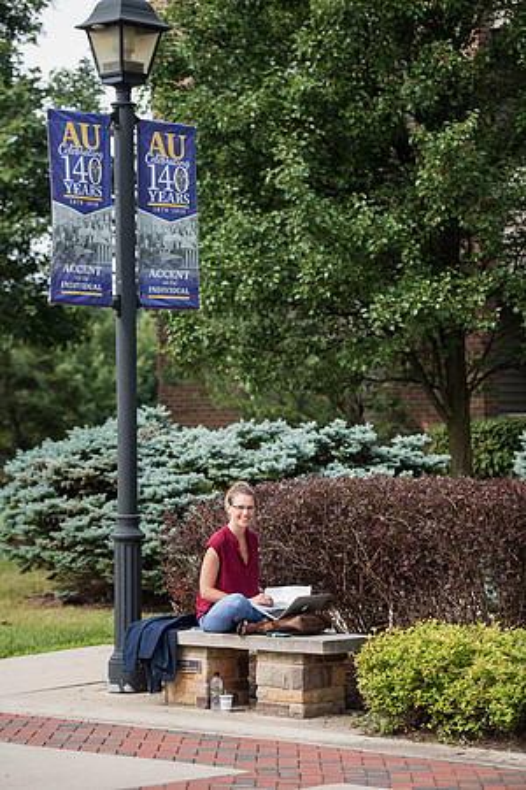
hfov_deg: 12.5
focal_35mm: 110
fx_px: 2411
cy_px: 395
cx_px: 263
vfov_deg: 18.6
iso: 200
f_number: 4
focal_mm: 110
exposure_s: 1/640
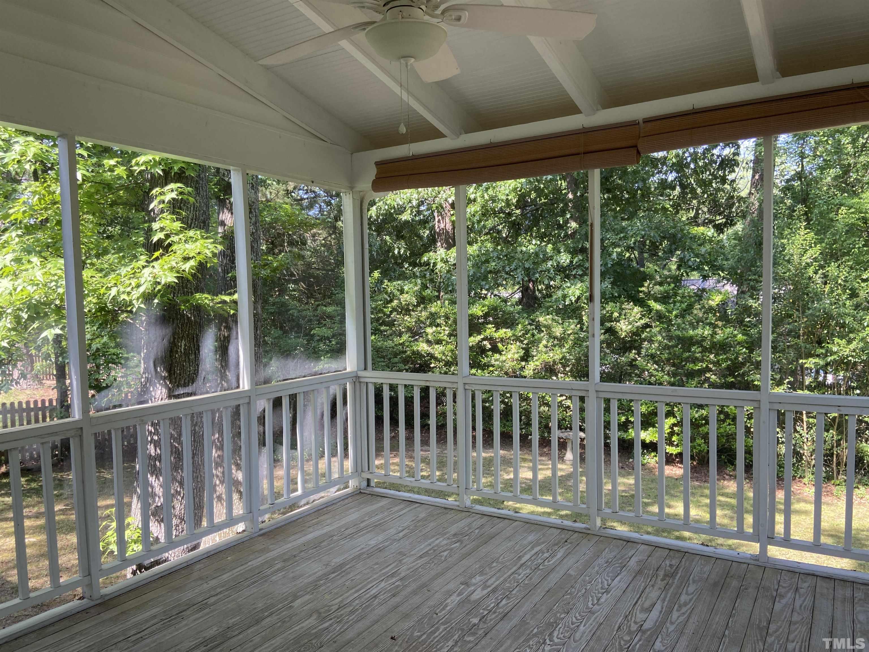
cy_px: 326
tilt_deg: -3.8
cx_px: 434
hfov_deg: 67.3
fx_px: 653
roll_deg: +0.9
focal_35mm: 26
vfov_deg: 53.1
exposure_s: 1/122
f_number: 1.8
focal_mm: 4.25
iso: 32
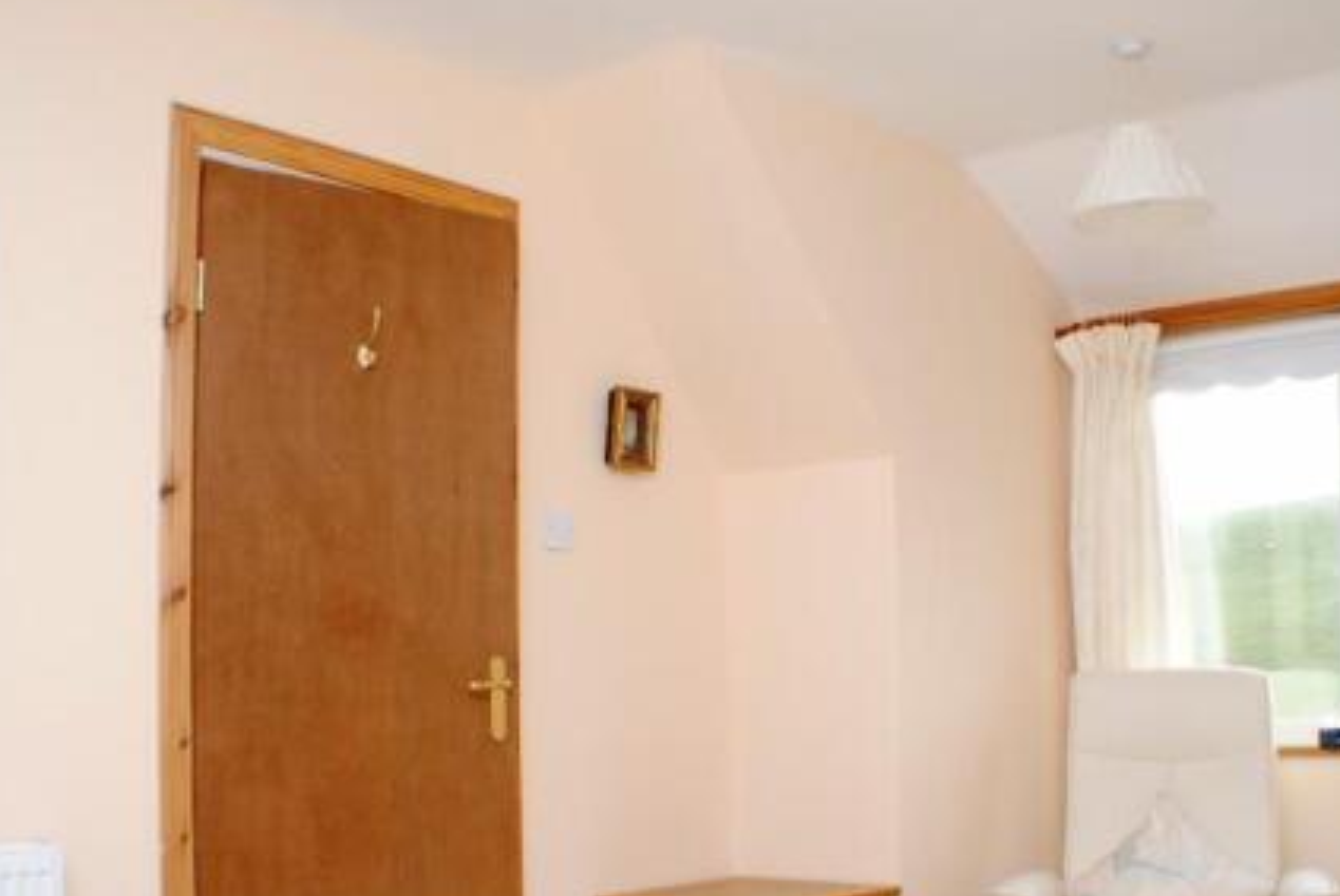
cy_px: 609
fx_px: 1900
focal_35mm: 51
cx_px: 746
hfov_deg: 38.8
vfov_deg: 26.4
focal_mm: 22
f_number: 4.5
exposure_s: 1/80
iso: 200
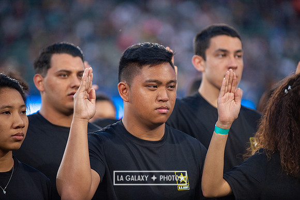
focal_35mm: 200
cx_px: 150
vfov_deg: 6.9
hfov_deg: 10.3
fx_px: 1666
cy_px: 100
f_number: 2.8
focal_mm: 200
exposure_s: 1/1000
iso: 1600
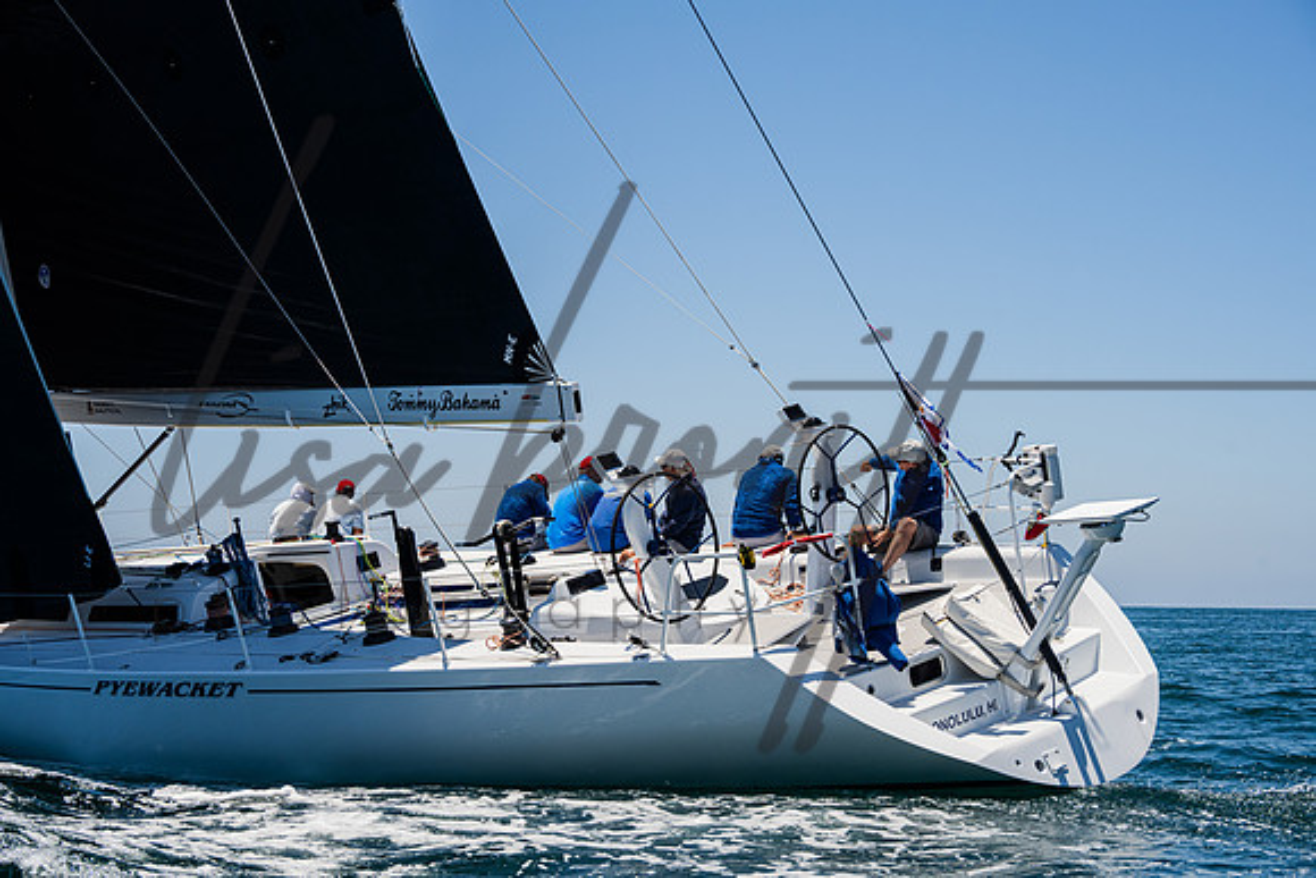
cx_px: 658
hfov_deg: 34.5
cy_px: 439
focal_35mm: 58
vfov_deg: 23.4
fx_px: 2121
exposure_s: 1/2000
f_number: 8
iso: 500
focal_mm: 58
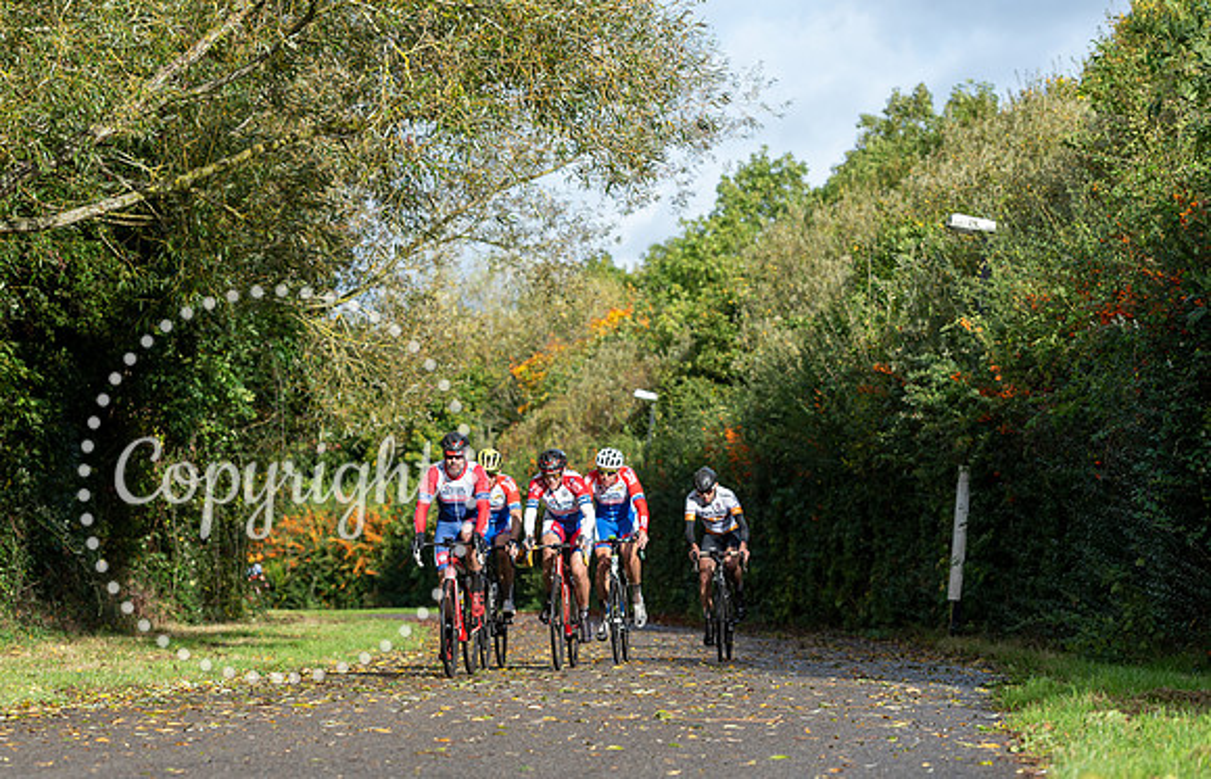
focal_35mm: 126
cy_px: 494
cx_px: 471
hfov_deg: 16.4
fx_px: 4196
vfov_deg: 10.6
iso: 200
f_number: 4
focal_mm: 102
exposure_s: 1/1000
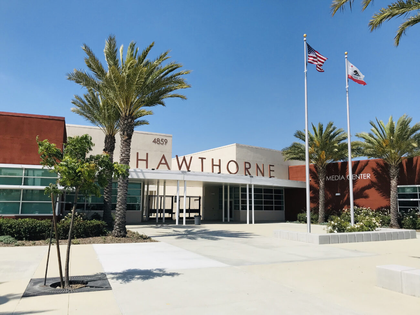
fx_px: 340
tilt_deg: +8.1
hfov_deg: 63.4
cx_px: 210
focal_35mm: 28
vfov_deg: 49.7
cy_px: 158
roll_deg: +0.7
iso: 20
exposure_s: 1/3546
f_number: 1.8
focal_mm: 3.99
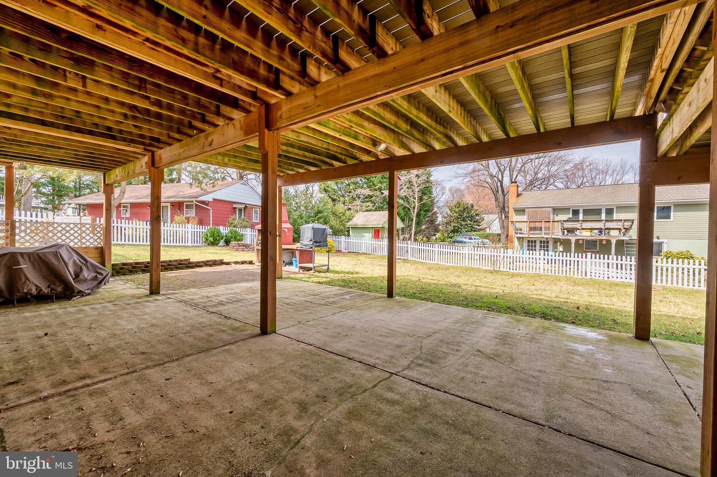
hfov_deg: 100.4
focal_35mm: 15
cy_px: 238
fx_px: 299
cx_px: 358
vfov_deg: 77.3
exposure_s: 1/160
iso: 320
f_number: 16
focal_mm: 15
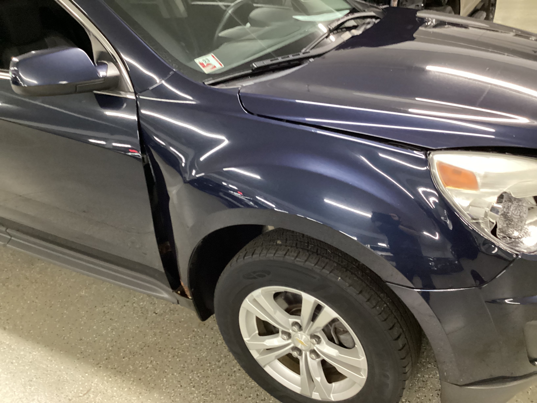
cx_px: 268
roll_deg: +5.0
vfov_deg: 45.4
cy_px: 202
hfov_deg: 58.4
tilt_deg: -30.4
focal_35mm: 31
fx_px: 481
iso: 640
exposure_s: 1/30
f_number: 2.4
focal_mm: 3.3
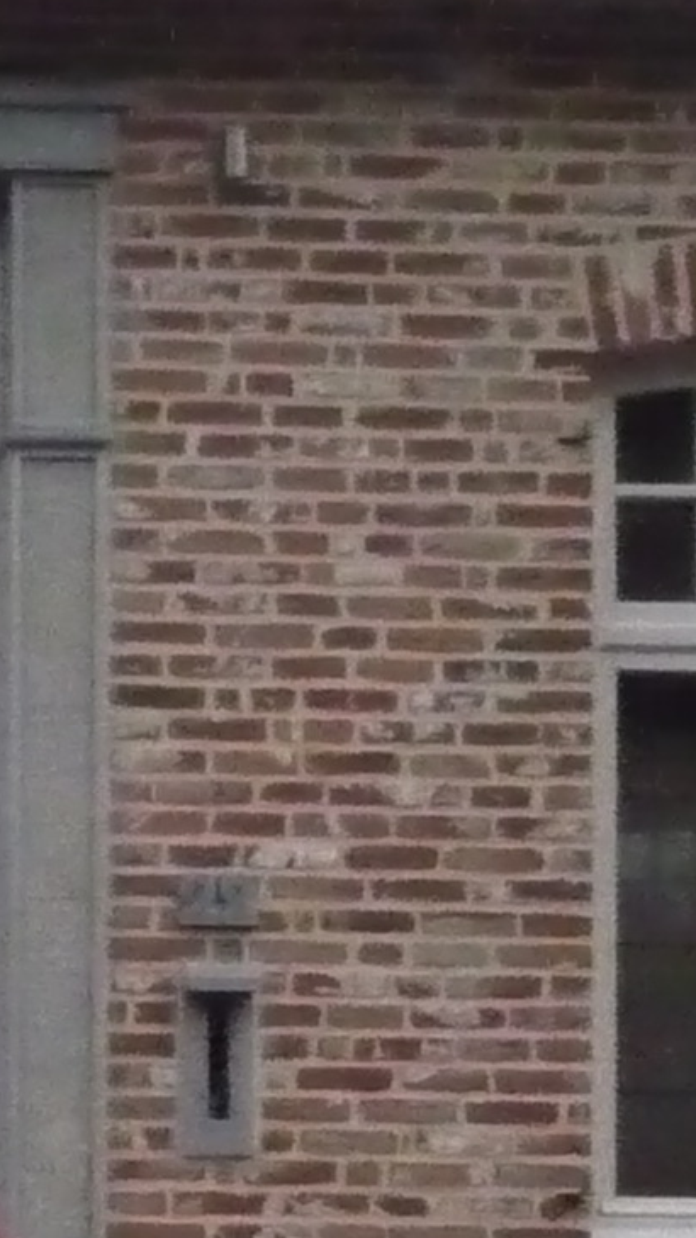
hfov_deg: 7.1
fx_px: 5283
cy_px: 1133
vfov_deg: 13.2
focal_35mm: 161
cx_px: -905
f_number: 8
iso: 1600
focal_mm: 5.5
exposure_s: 1/800
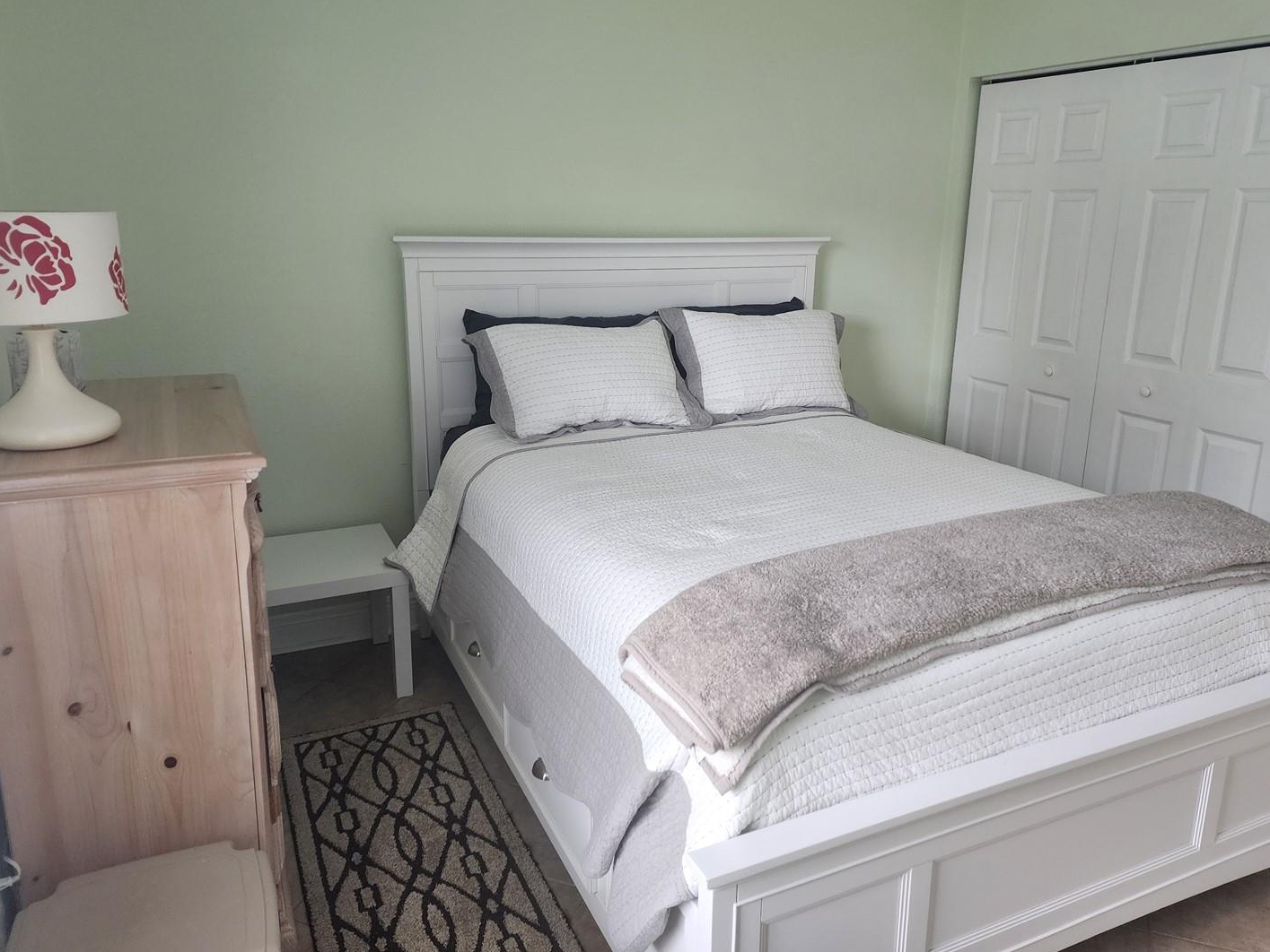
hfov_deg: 67.2
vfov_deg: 53.0
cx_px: 670
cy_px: 439
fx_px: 954
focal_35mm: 26
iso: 320
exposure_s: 1/120
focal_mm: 6.4
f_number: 1.8
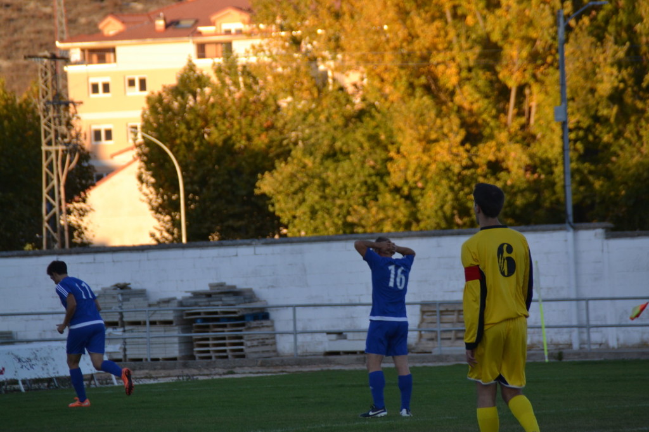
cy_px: 216
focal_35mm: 300
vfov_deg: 4.6
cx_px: 324
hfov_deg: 6.9
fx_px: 5406
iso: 400
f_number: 6.3
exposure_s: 1/500
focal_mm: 200
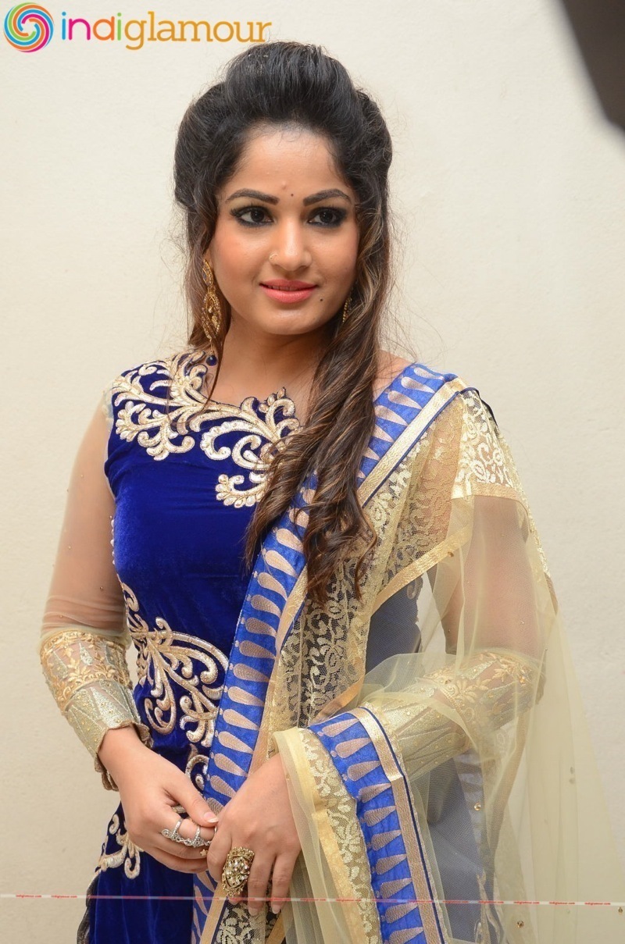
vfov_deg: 32.0
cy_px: 472
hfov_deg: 21.5
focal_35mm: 63
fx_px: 1649
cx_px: 312
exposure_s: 1/100
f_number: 6.3
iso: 1000
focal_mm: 42
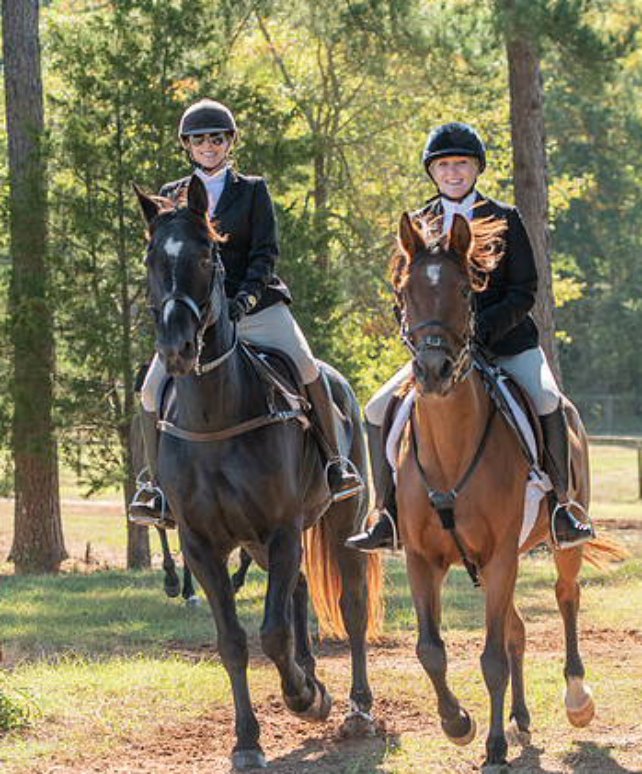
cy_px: 391
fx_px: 2906
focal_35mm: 125
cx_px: 300
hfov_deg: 12.6
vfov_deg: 15.2
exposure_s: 1/320
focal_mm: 70
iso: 280
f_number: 4
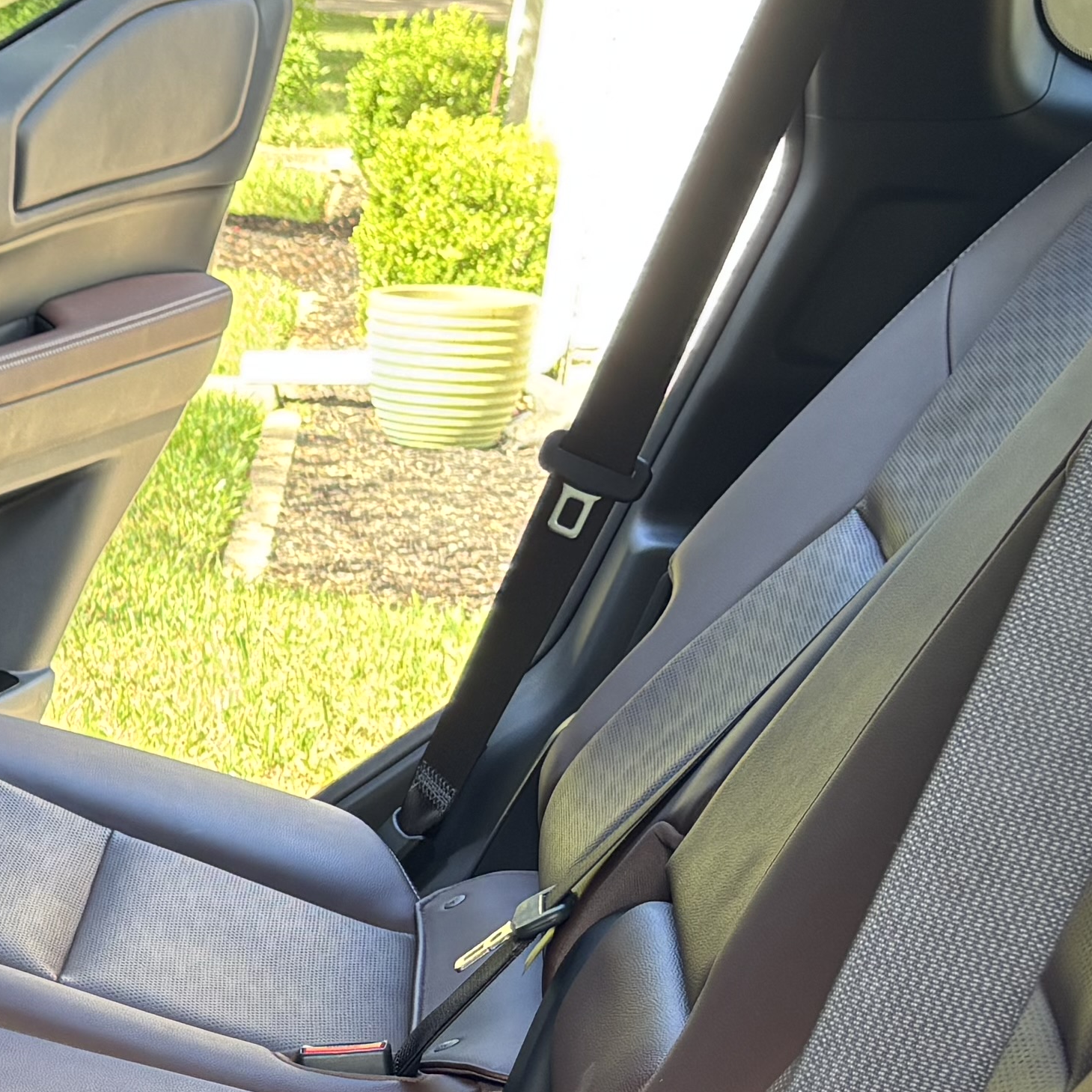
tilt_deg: -16.2
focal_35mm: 90
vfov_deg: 19.2
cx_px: -490
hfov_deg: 17.5
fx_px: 3212
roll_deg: -3.3
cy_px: 772
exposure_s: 1/121
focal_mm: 5.96
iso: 64
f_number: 1.6
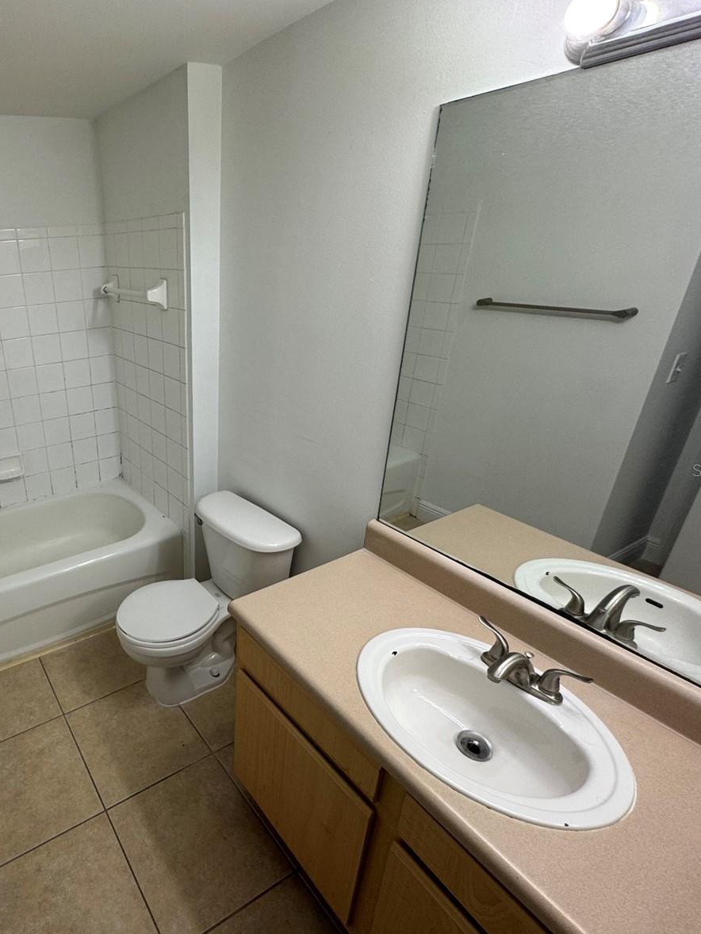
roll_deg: +4.3
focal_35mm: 19
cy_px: 470
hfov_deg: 62.4
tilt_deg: -27.1
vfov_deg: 84.7
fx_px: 513
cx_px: 133
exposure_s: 1/120
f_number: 2.2
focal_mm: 2.22
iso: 100
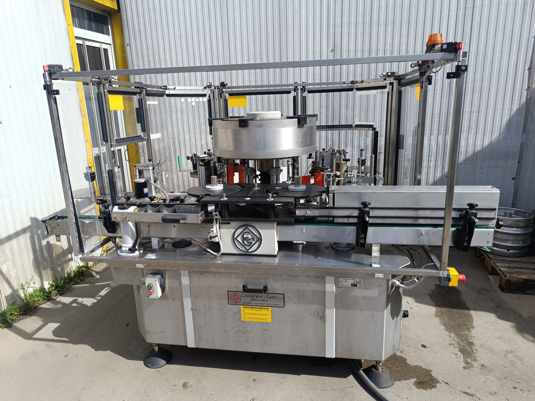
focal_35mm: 24
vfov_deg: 56.8
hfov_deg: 71.6
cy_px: 200
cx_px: 268
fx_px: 371
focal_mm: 6.14
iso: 50
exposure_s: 1/476
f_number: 1.65
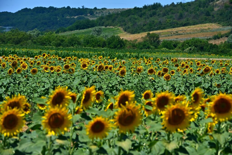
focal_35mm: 200
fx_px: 1289
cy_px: 78
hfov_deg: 10.3
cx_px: 116
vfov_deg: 6.9
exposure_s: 1/500
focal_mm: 200
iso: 200
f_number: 13
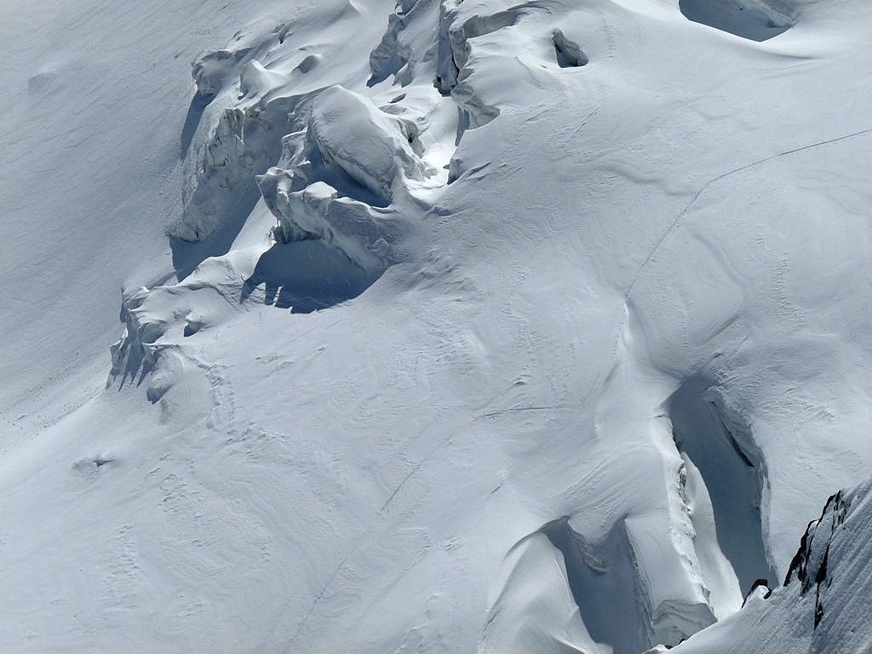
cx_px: 436
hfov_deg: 13.2
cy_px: 327
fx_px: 3779
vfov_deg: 9.9
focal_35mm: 150
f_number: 8
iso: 100
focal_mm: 26.7
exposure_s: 1/1300
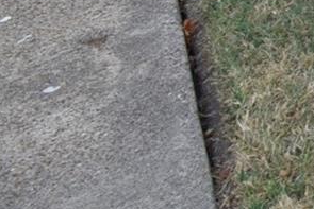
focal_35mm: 104
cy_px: -512
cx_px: 1037
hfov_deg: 10.3
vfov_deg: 9.0
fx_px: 908
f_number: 9
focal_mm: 10
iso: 100
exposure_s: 1/80
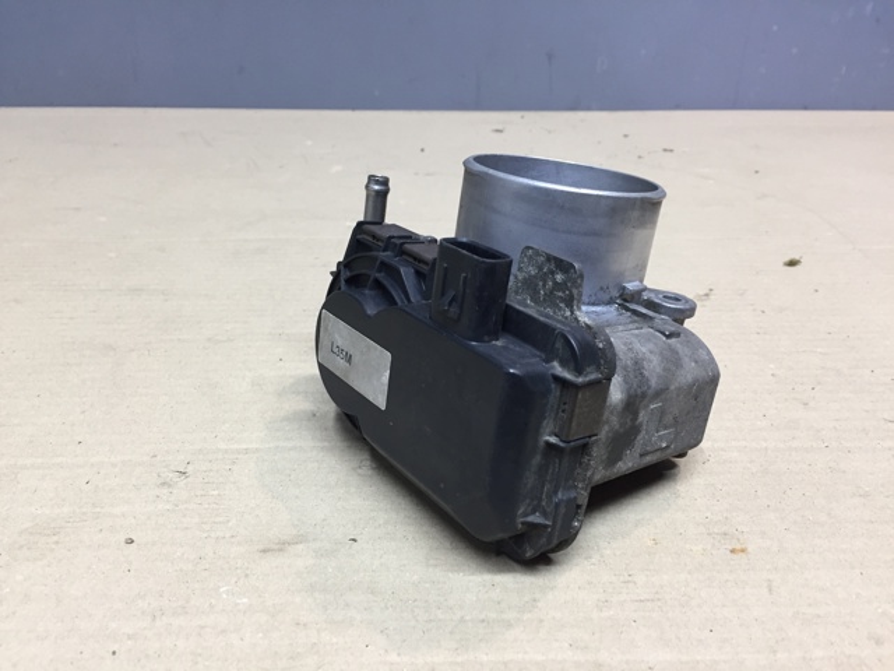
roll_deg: -1.8
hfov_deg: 61.7
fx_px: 749
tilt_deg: -27.5
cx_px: 447
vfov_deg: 48.2
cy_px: 336
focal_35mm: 29
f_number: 2.2
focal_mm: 4.15
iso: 64
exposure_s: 1/33
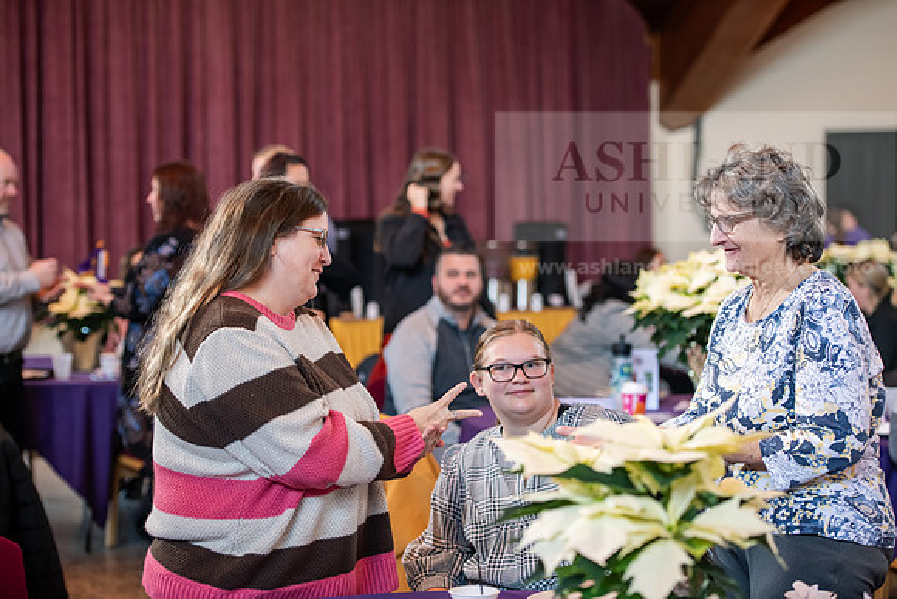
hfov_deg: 28.8
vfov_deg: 19.5
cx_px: 448
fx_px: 1744
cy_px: 300
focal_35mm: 70
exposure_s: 1/200
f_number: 3.2
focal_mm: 70
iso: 1600
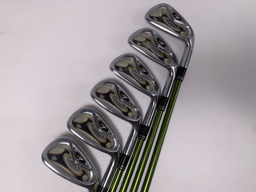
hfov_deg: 67.3
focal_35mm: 26
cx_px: 128
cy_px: 96
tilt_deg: -80.5
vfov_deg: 53.1
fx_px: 192
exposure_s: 1/241
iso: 25
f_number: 1.8
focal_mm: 4.25
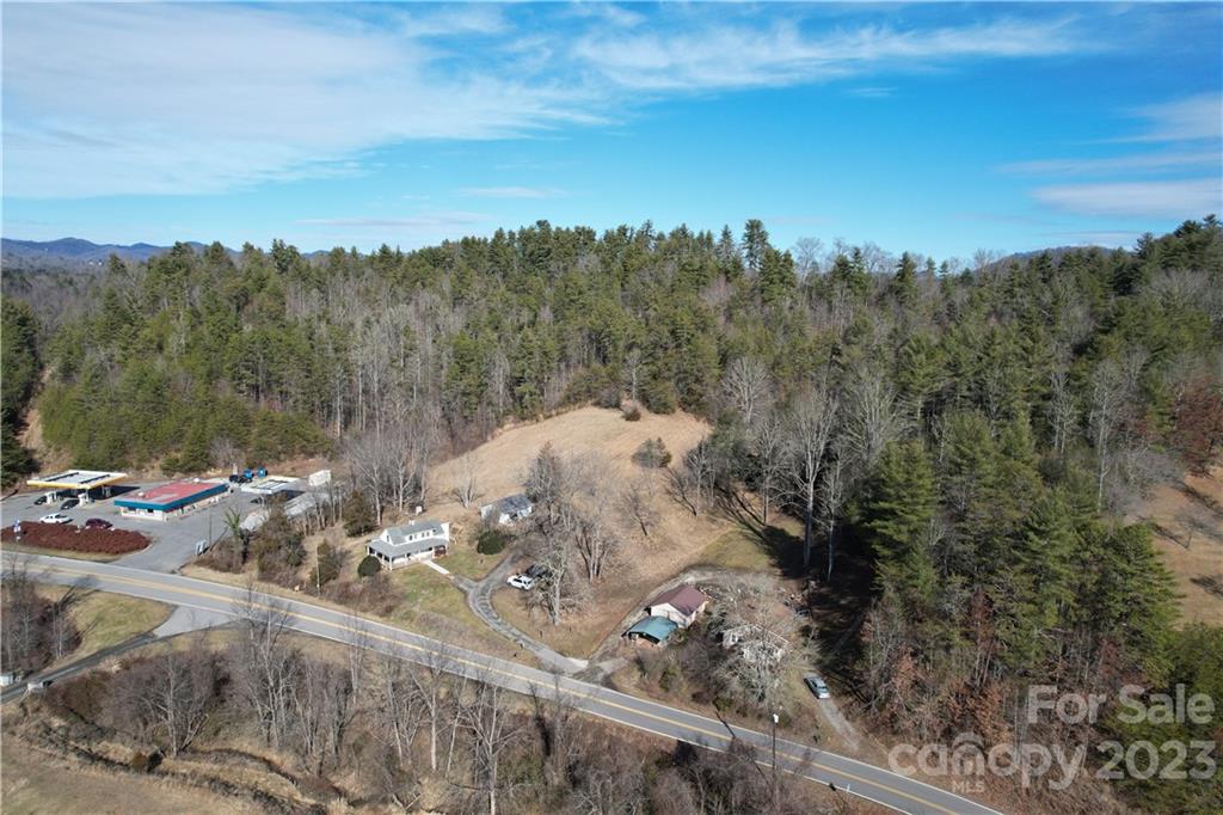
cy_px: 408
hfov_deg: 78.6
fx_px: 747
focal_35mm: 22
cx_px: 612
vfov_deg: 57.2
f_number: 2.8
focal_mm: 8.38
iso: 110
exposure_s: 1/1600
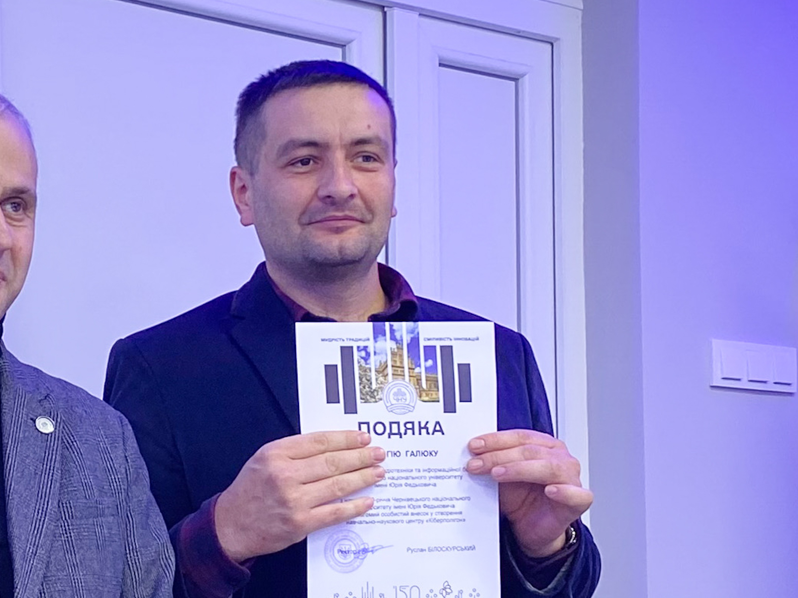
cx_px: 148
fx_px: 1521
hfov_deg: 28.7
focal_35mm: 66
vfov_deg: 22.1
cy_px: 426
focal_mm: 4.25
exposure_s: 1/100
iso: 100
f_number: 1.8
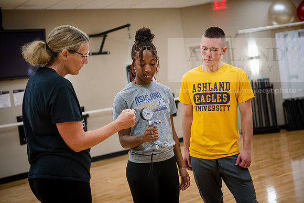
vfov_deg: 23.4
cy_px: 102
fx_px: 490
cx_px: 152
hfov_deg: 34.5
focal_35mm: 58
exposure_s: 1/160
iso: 1000
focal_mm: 58
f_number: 3.2
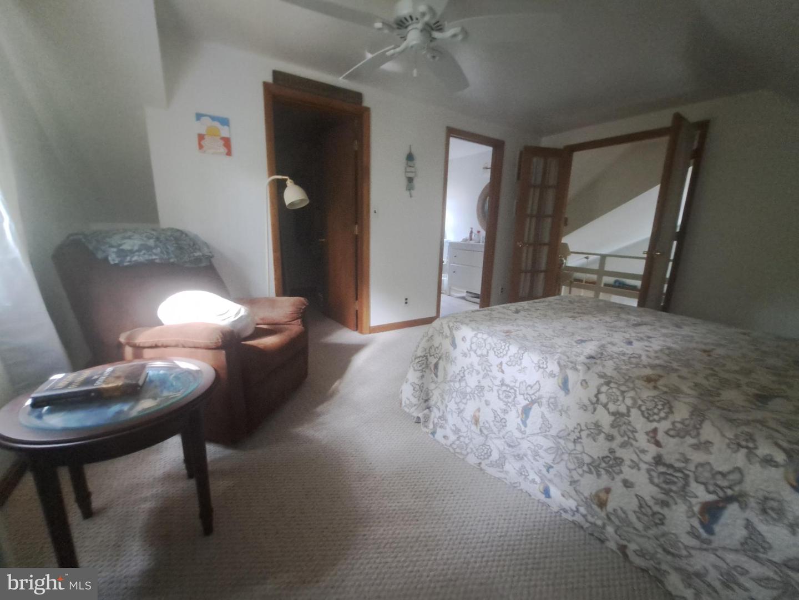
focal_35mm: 13
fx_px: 300
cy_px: 300
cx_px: 400
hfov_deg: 106.2
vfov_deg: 89.9
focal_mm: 1.74
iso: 640
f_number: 2.2
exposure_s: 1/20
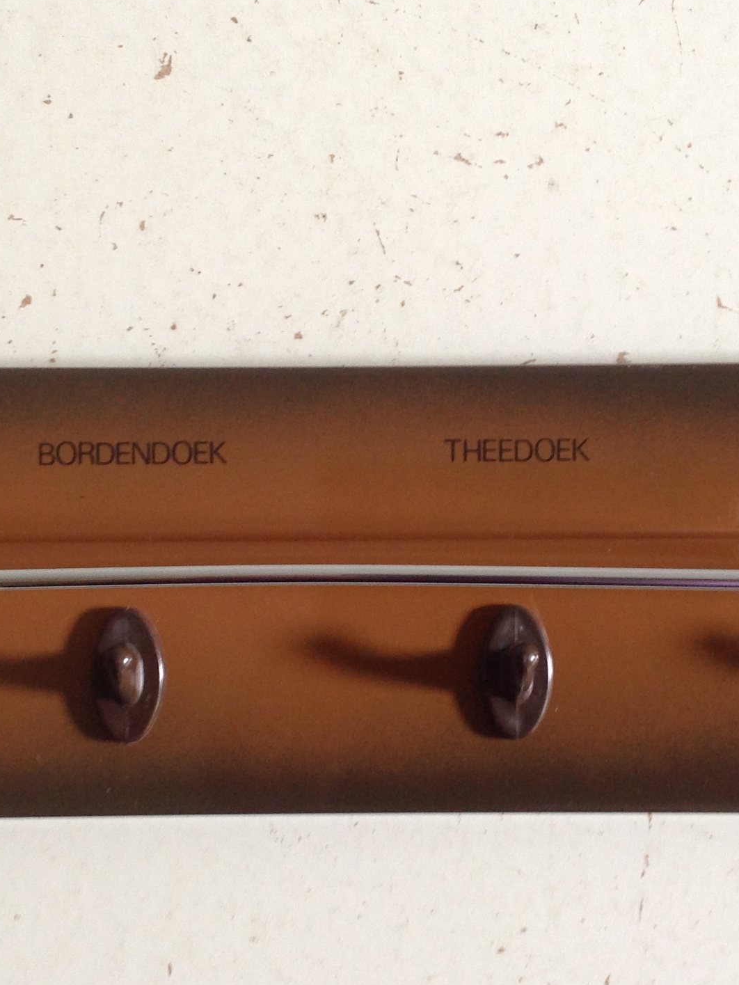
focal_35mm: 64
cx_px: 349
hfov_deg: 22.9
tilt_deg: -89.5
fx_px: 1821
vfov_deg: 30.3
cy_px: 496
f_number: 2.4
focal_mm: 4.28
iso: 80
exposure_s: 1/15
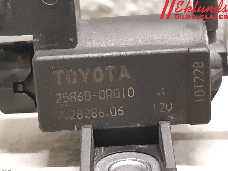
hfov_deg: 67.3
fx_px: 171
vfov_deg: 53.1
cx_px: 114
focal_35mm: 26
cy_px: 86
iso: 320
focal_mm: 3.93
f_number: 1.7
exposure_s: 1/25
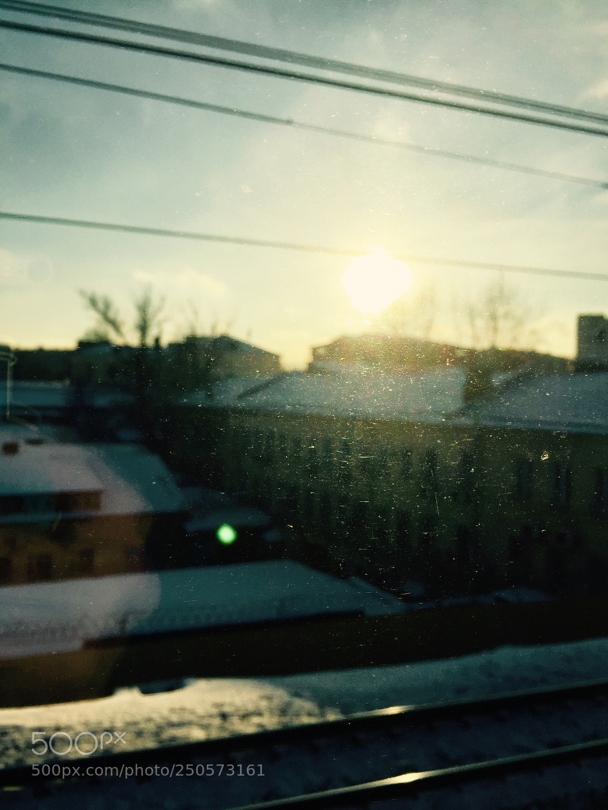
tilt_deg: -1.3
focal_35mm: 29
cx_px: 304
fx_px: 679
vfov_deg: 61.7
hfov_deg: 48.2
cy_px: 405
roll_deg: -1.1
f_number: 2.2
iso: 32
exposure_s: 1/2326
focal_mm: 4.15
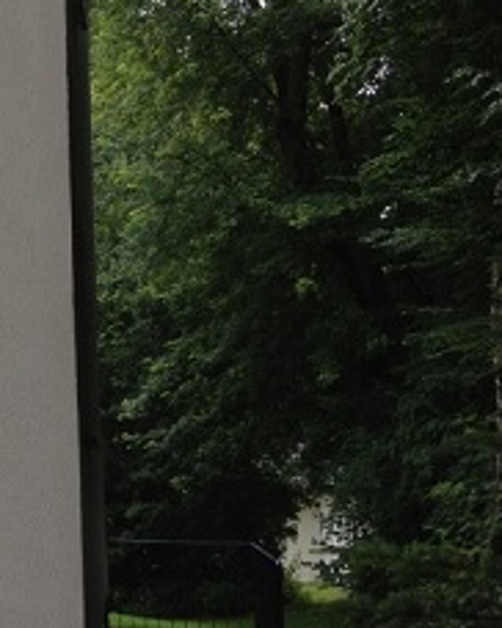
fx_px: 1785
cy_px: 201
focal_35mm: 96
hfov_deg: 14.4
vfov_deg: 19.9
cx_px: -356
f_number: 2.4
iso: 64
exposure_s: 1/269
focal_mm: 4.28
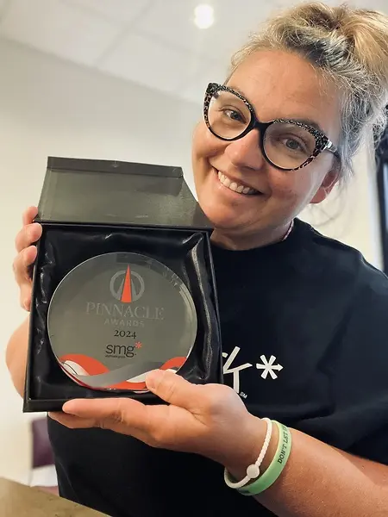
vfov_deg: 60.0
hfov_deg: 46.8
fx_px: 448
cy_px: 258
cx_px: 194
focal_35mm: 30
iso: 640
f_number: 2.2
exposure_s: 1/30
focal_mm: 2.71
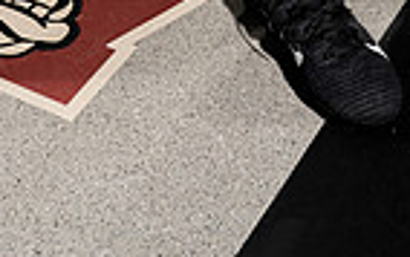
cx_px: 14
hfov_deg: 15.6
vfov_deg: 8.9
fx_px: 1476
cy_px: -375
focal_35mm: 132
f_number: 7.1
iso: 200
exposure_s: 1/250
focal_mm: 41
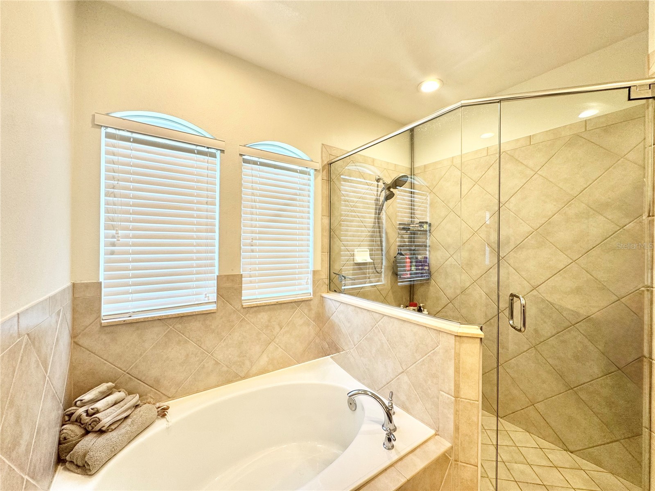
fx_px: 265
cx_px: 328
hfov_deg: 102.1
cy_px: 246
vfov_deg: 85.7
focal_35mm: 14
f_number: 2.2
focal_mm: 2.22
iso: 100
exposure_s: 1/120
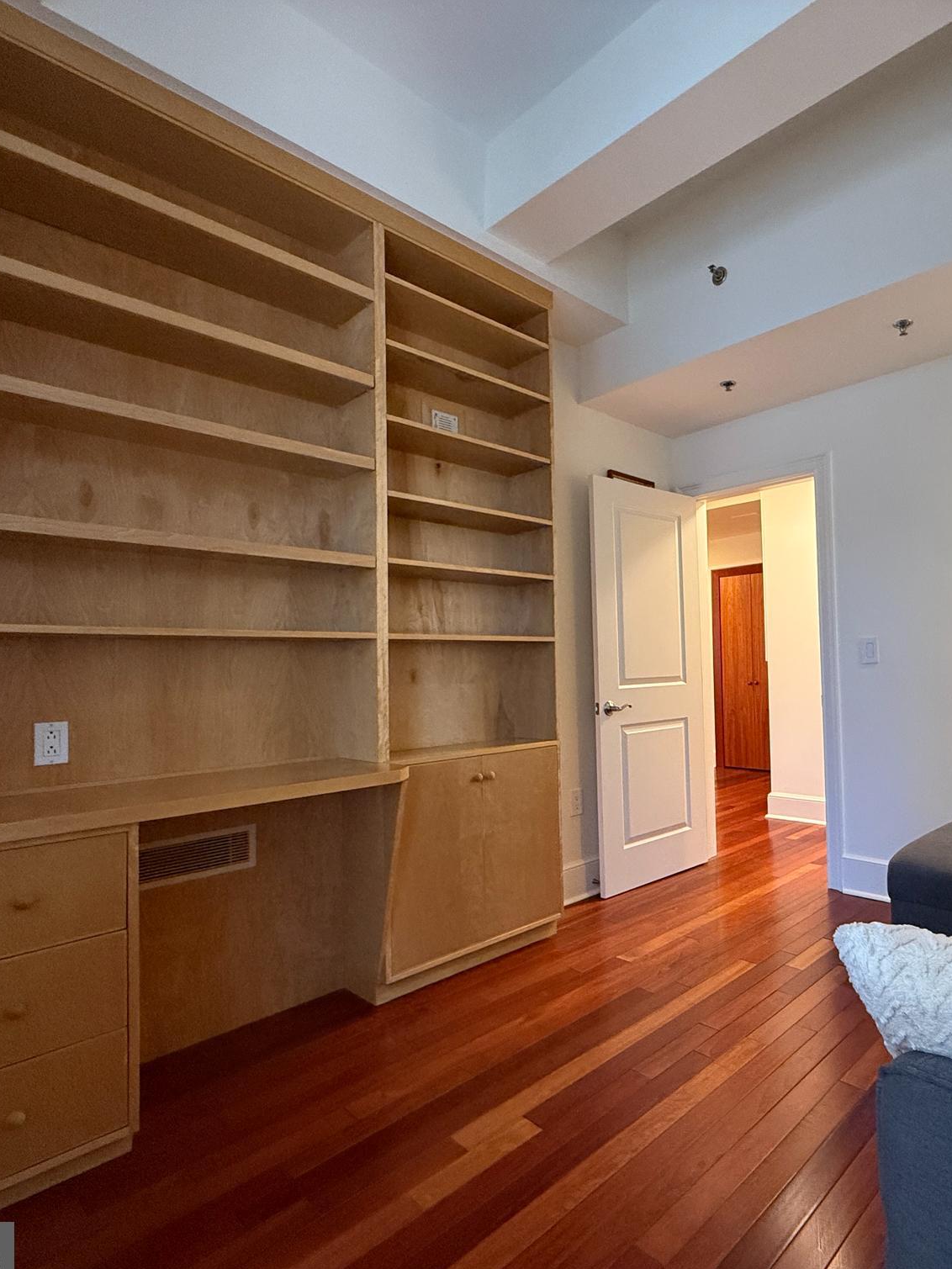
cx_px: 665
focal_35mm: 19
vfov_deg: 84.7
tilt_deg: +1.9
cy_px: 645
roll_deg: +1.2
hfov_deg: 66.1
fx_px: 697
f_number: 2.2
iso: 500
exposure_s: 1/60
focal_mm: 2.22
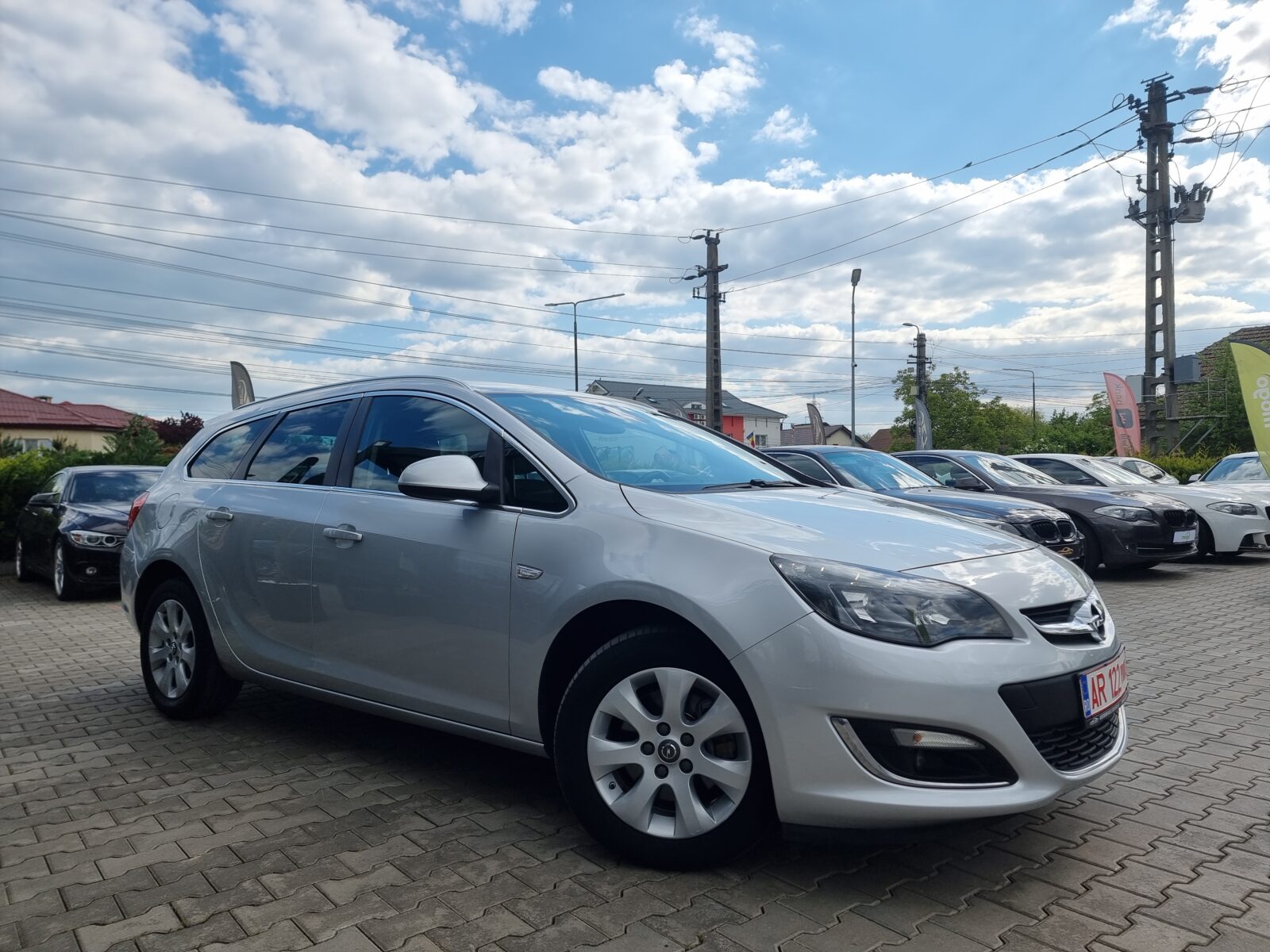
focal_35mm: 24
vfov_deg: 56.8
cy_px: 476
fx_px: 881
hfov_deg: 71.6
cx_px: 635
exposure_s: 1/1139
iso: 50
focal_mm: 6.7
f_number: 1.8
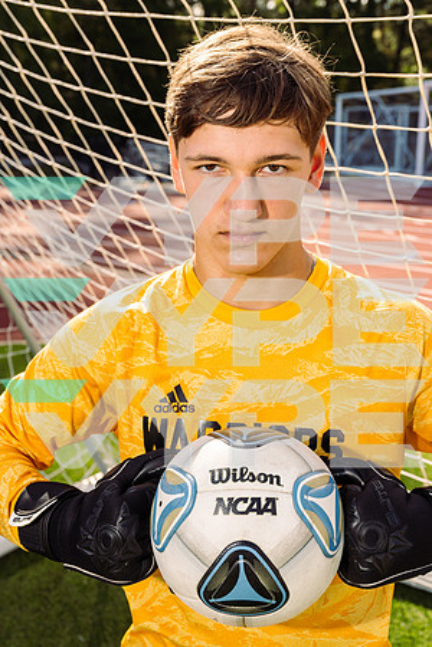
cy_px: 324
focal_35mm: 51
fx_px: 918
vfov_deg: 38.9
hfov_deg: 26.5
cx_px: 216
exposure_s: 1/250
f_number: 7.1
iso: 100
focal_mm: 51
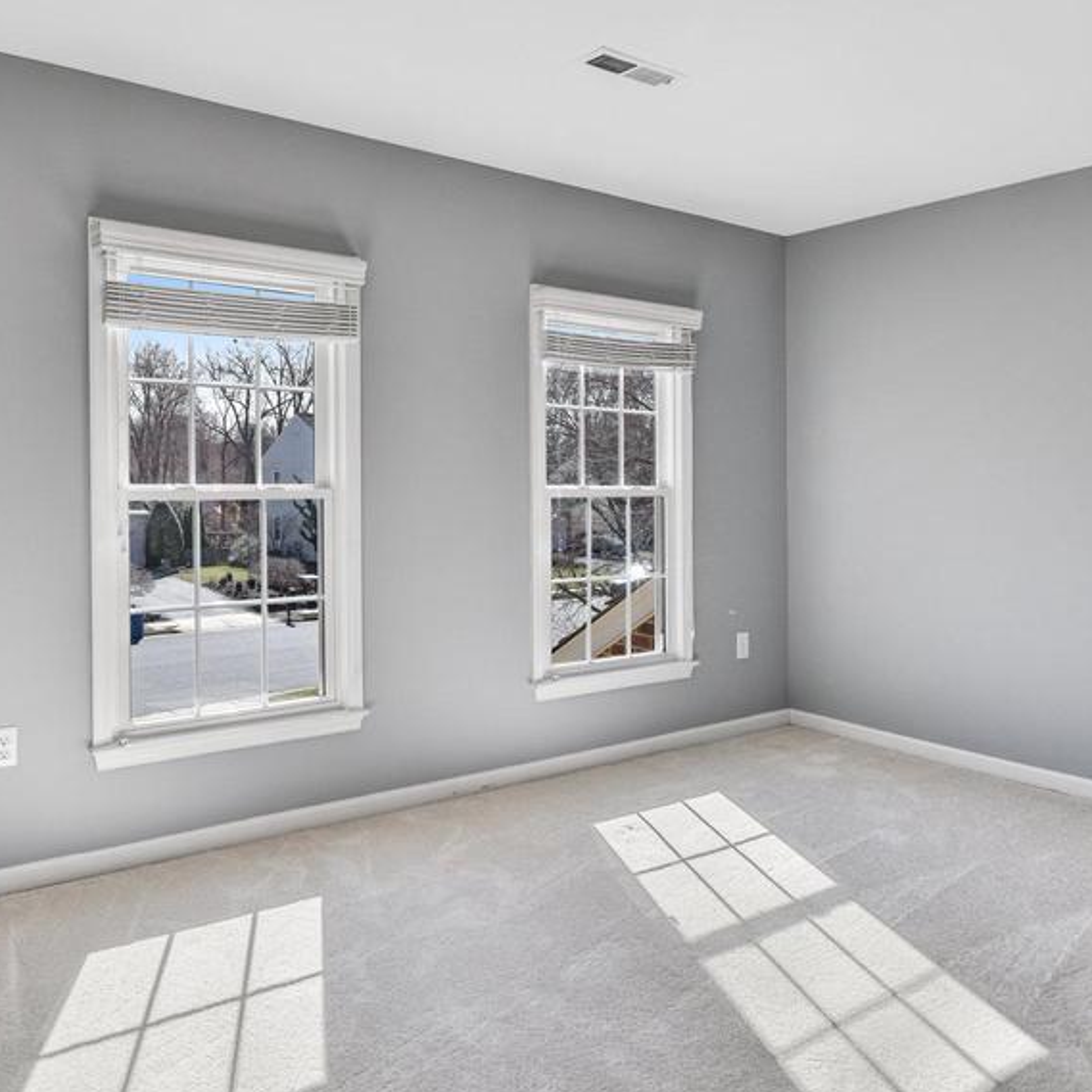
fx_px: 928
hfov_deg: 60.4
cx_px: 438
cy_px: 470
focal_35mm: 26
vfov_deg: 60.7
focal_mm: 17
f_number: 8
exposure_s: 1/400
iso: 400
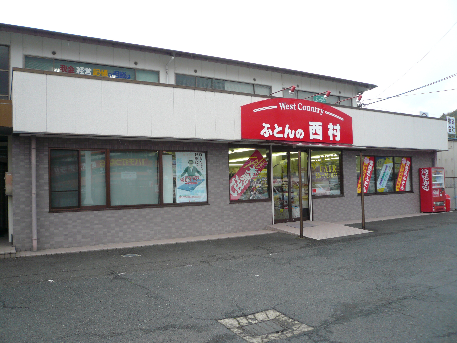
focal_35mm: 29
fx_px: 383
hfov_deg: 61.7
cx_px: 228
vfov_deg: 48.2
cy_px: 172
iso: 100
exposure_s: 1/250
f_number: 2.8
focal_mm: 4.7
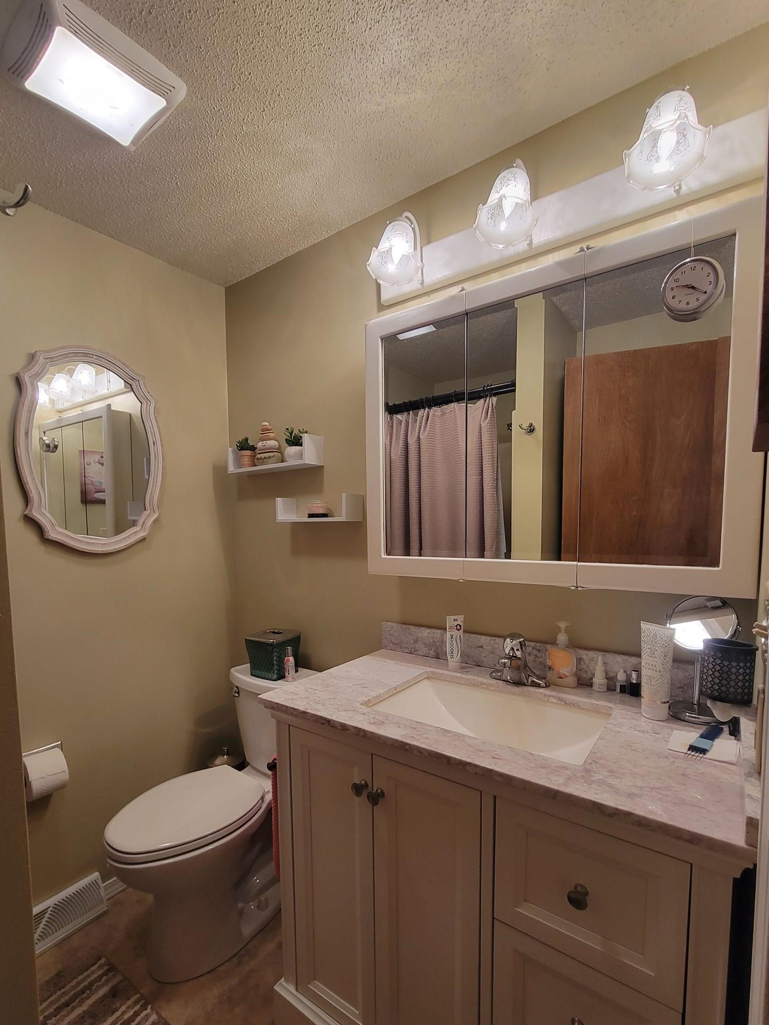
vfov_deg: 97.9
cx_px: 362
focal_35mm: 15
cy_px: 555
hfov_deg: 81.7
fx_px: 444
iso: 200
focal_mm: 2.2
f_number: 2.2
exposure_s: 1/60
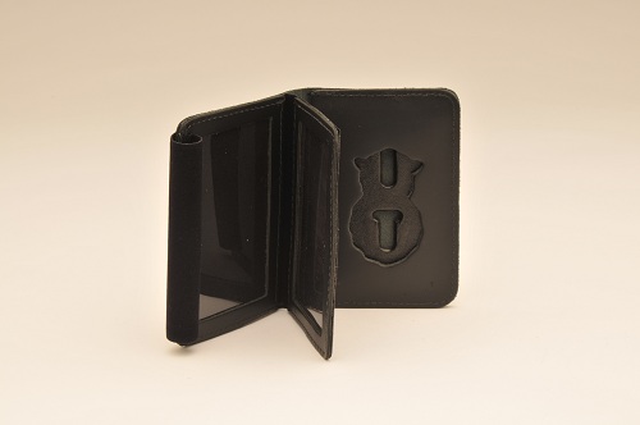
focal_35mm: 93
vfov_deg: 14.7
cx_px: 320
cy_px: 212
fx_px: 1651
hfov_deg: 21.9
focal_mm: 62
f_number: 16
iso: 200
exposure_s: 1/100
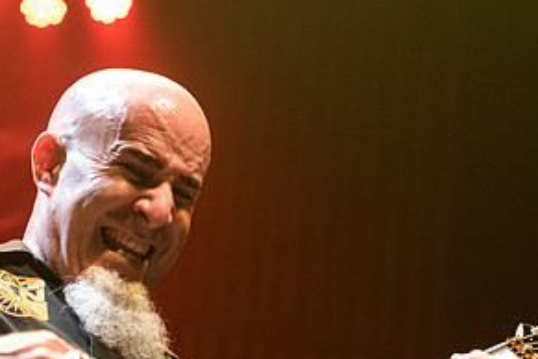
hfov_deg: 15.1
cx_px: 262
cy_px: 250
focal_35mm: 136
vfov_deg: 10.1
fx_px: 2032
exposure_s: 1/400
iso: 2500
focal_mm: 60
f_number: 3.2
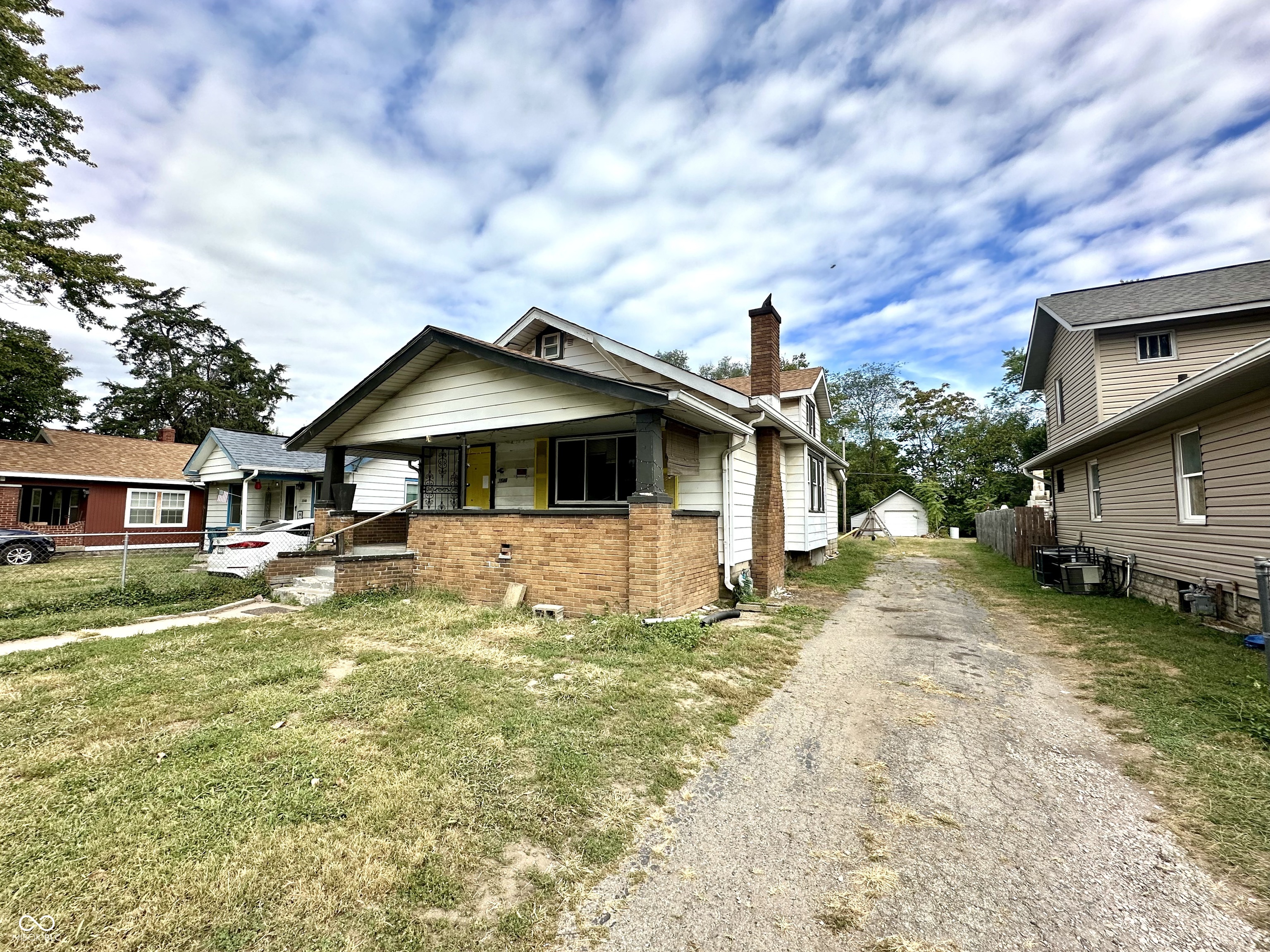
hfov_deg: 102.1
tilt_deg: +3.8
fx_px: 514
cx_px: 635
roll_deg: -0.5
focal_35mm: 14
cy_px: 476
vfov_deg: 85.7
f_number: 2.2
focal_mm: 2.22
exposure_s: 1/1289
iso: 50
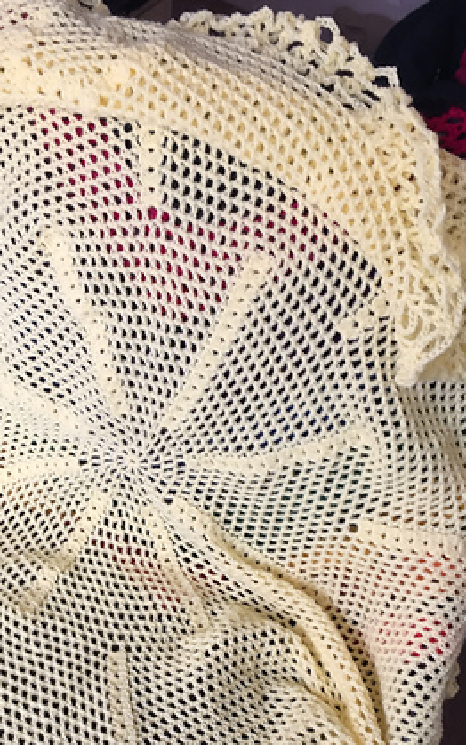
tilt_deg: -53.1
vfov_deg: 41.7
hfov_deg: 27.3
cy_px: 537
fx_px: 955
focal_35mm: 47
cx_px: 160
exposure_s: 1/100
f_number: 2.2
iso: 50
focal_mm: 4.15
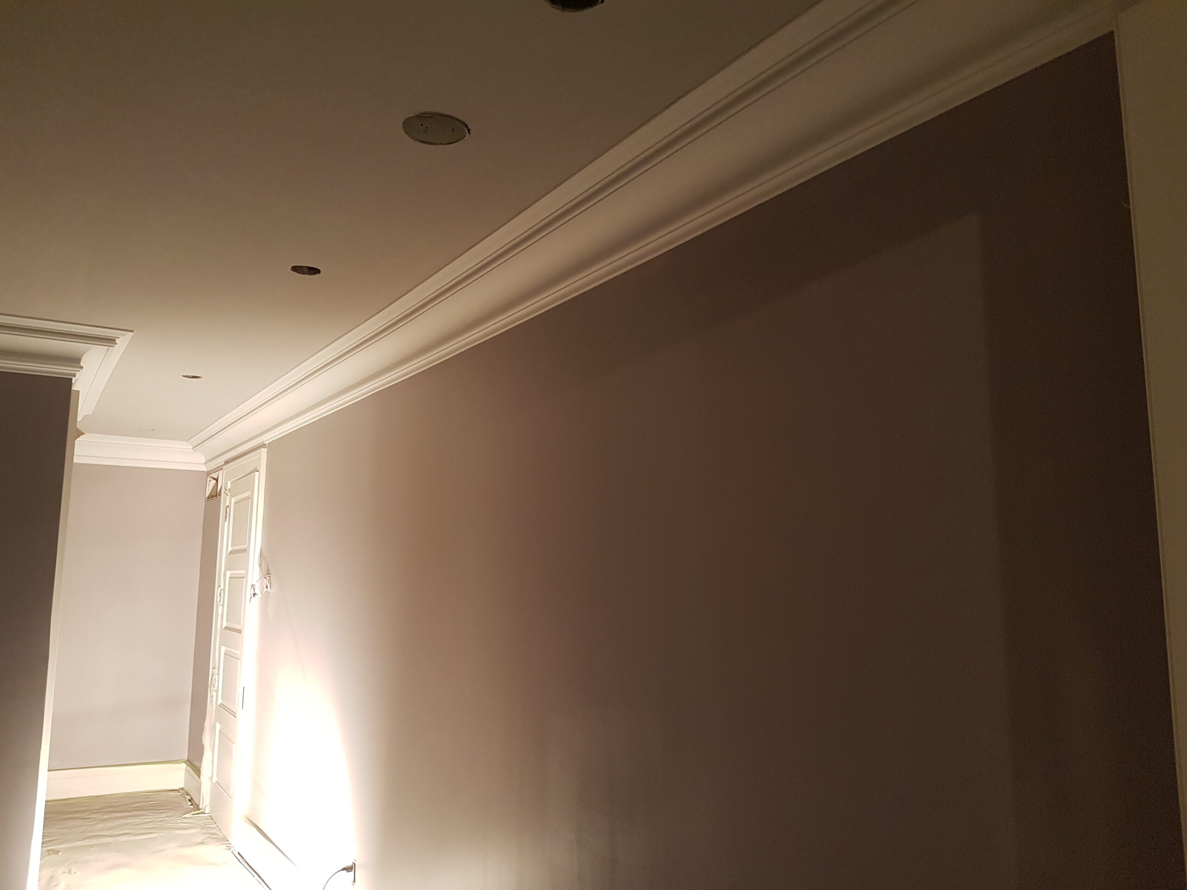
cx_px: 594
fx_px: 892
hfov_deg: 67.3
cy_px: 445
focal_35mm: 26
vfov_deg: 53.1
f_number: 1.7
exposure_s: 1/30
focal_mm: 4.2
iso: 160
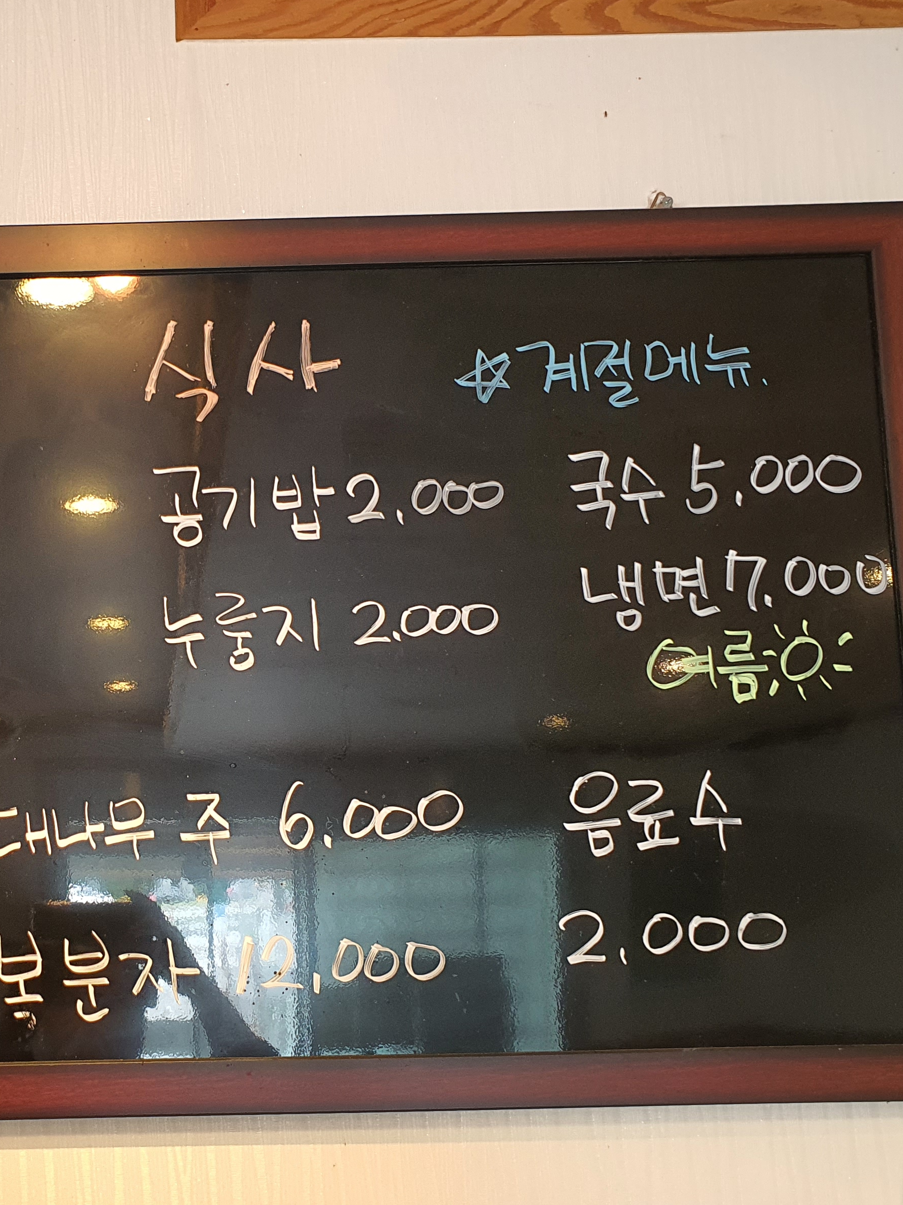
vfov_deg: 42.9
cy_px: 679
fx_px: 1531
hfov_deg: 31.1
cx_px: 58
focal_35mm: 44
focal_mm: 4.3
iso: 200
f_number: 2.4
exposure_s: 1/40
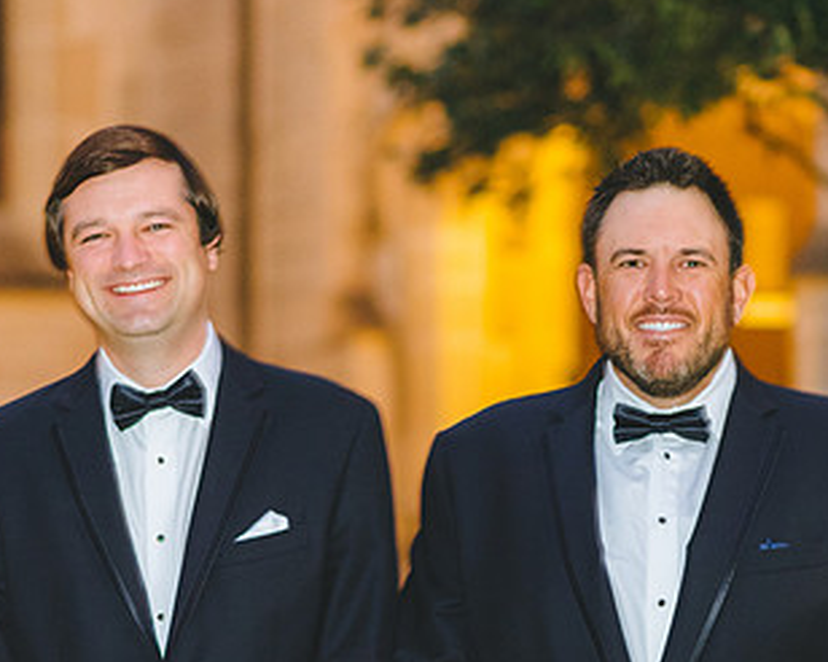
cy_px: 600
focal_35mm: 191
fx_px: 4678
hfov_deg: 10.1
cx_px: 545
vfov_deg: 8.1
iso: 2500
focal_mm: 85
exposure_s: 1/100
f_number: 2.2
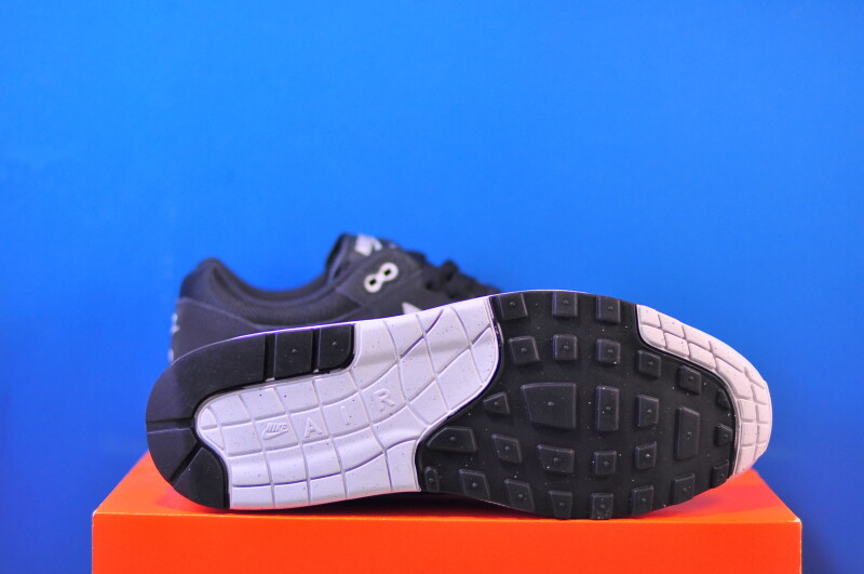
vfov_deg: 18.1
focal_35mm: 75
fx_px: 1797
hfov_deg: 27.0
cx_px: 432
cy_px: 287
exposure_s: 1/320
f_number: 2
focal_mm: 50
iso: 250
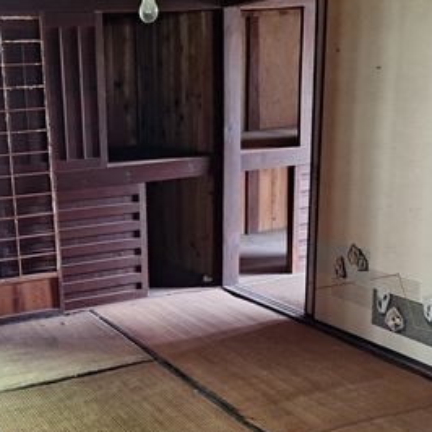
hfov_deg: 33.4
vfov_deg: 34.5
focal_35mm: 49
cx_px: 71
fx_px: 692
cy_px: 273
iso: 250
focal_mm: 5.54
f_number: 1.8
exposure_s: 1/40
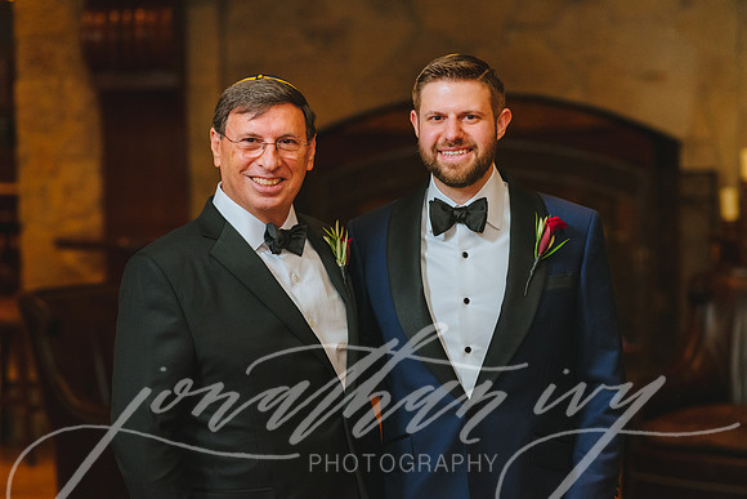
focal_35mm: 85
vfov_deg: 16.1
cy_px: 250
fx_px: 1765
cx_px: 374
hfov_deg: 23.9
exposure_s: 1/160
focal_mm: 85
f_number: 2.8
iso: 2000
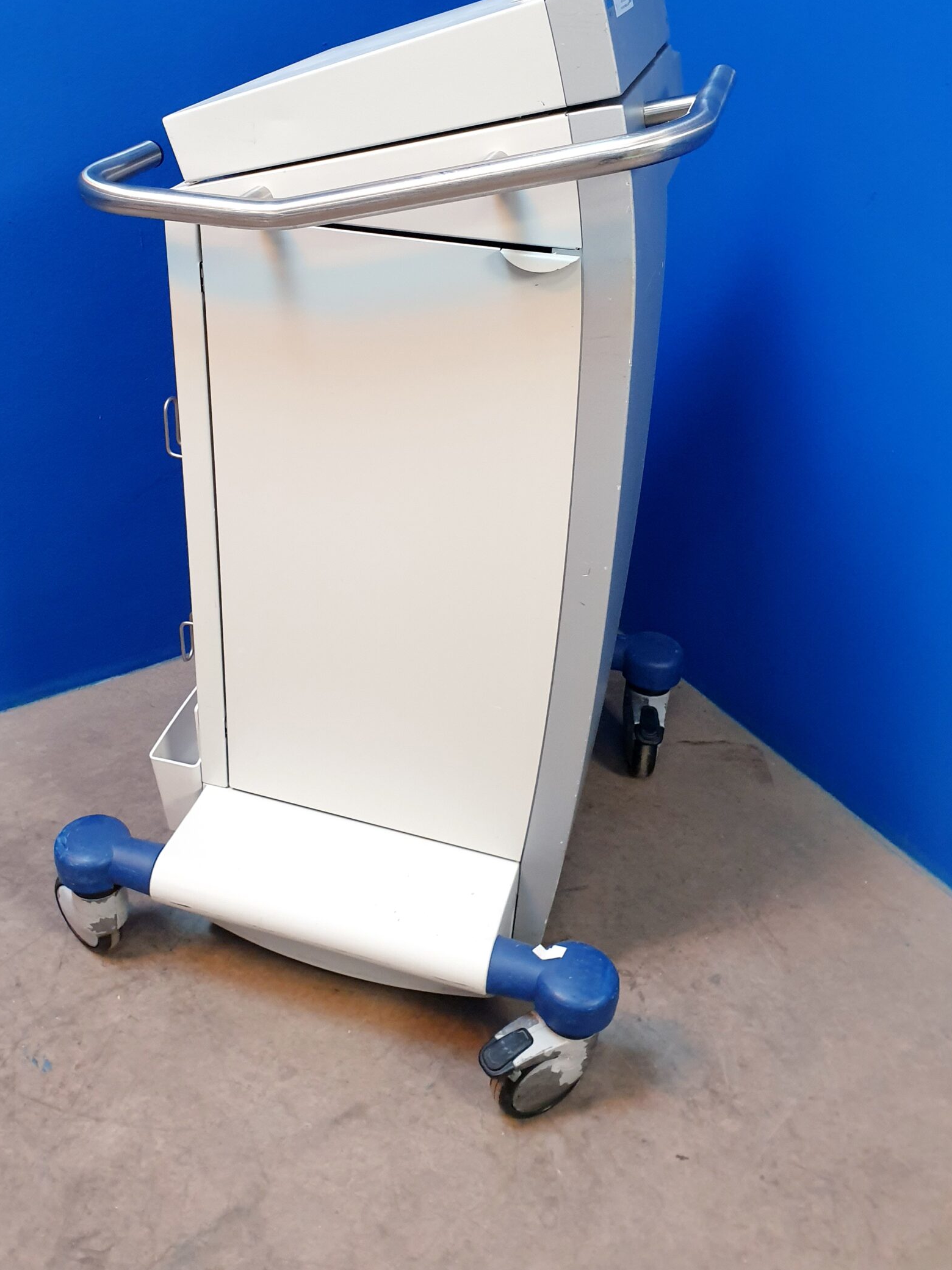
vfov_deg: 56.3
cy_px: 492
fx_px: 1173
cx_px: 375
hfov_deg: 43.9
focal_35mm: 32
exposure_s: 1/50
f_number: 2.4
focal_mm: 4.3
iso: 320
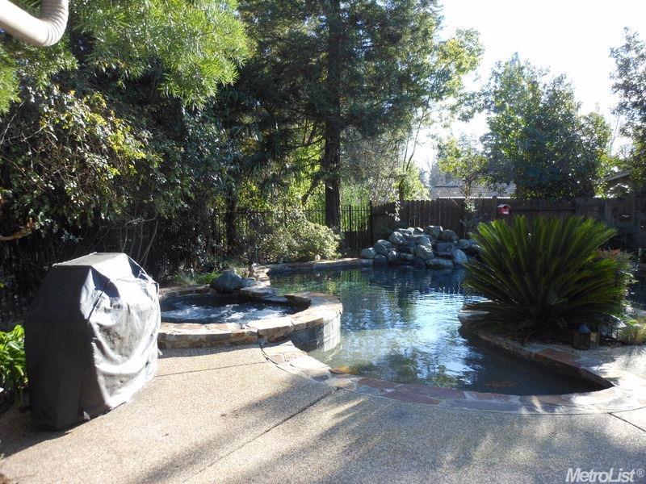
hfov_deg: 63.4
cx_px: 323
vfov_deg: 49.7
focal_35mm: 28
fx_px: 523
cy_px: 242
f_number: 3.7
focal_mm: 5
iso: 80
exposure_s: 1/125
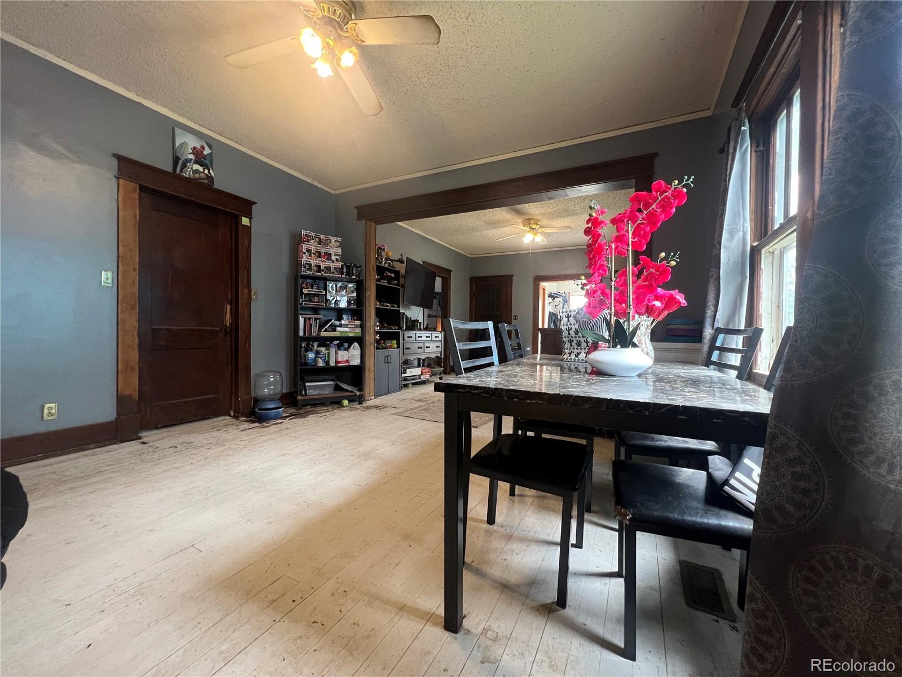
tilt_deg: -1.3
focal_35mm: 13
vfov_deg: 89.9
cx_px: 451
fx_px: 339
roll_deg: -0.3
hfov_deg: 106.2
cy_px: 338
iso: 320
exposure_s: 1/60
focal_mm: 1.57
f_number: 1.8
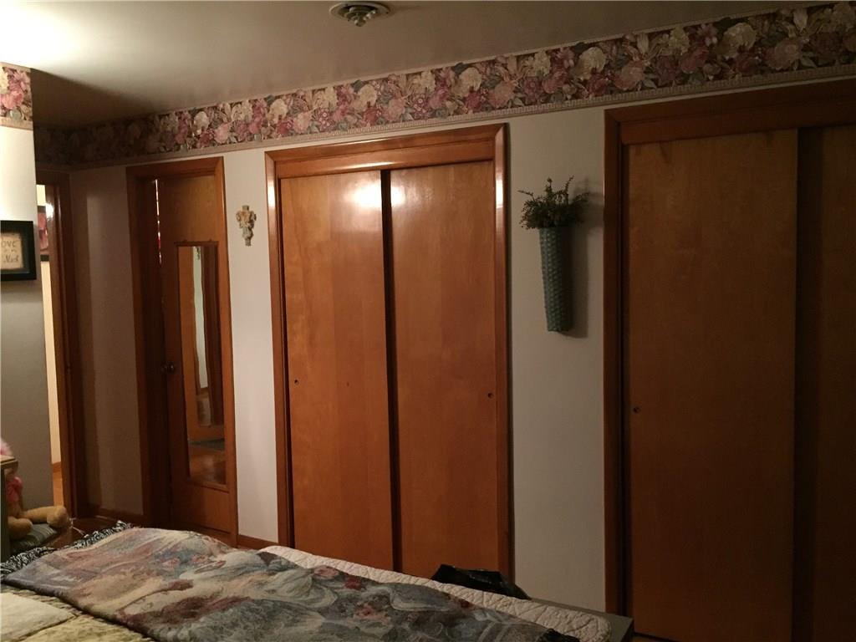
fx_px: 717
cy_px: 321
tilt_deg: -4.8
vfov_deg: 48.2
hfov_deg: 61.7
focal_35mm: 29
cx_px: 428
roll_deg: +2.4
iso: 320
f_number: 2.2
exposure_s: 1/15
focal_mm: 4.15
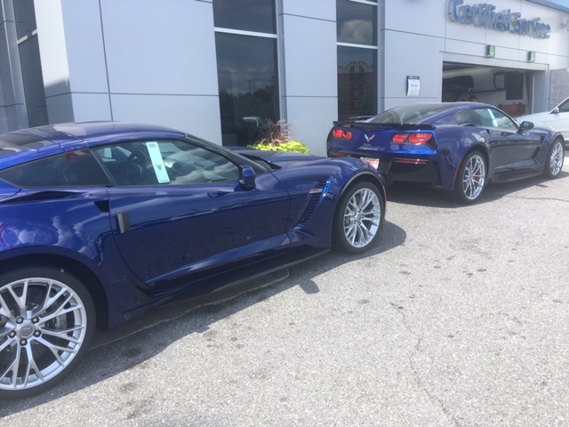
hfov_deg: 61.7
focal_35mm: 29
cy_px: 214
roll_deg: +2.3
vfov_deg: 48.2
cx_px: 284
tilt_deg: -11.0
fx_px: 477
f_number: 2.2
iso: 25
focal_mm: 4.15
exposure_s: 1/635
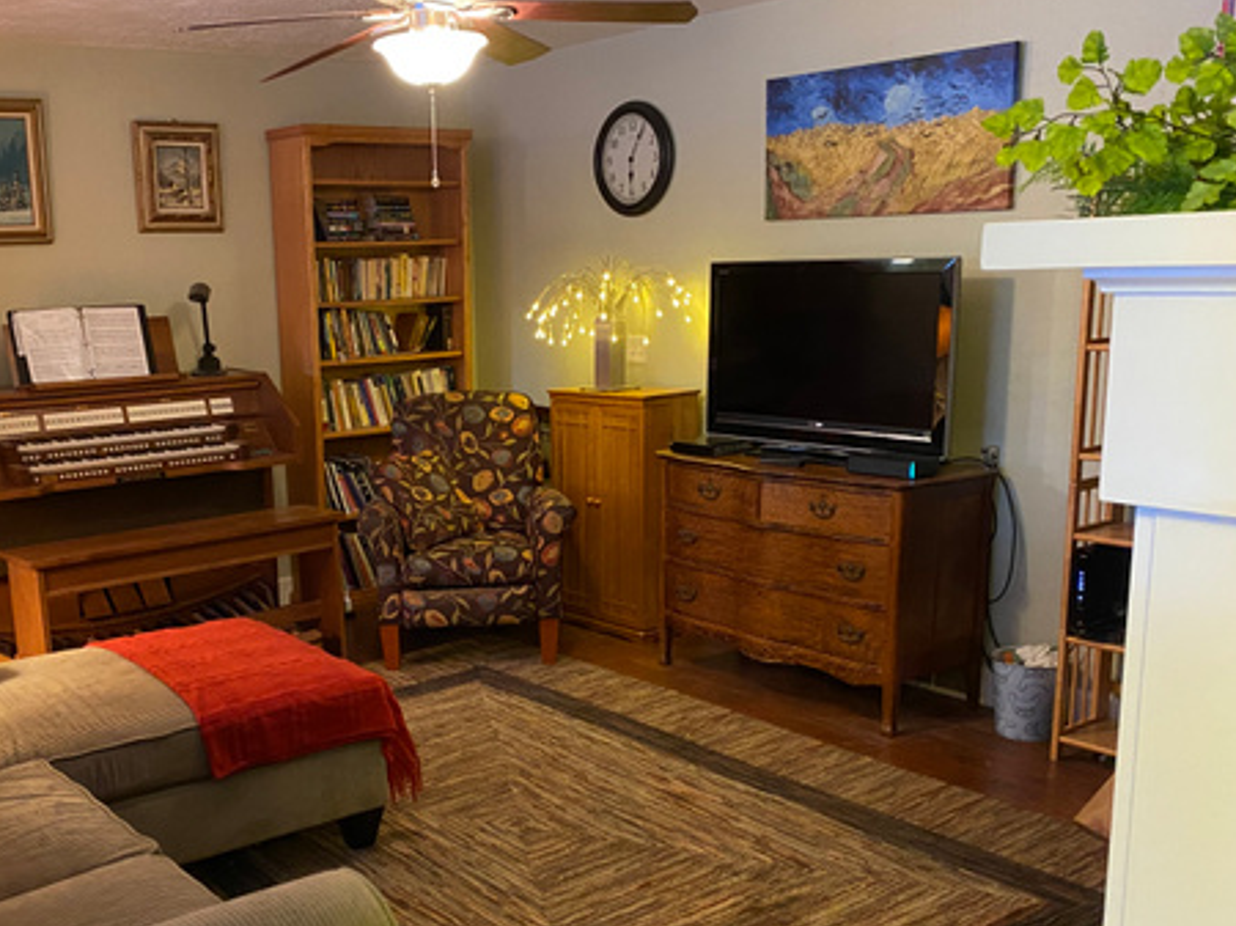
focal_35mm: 37
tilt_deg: -12.1
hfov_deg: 49.4
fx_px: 1320
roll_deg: +1.6
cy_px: 577
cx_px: 431
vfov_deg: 38.4
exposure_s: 1/30
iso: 800
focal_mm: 4.25
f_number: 1.8
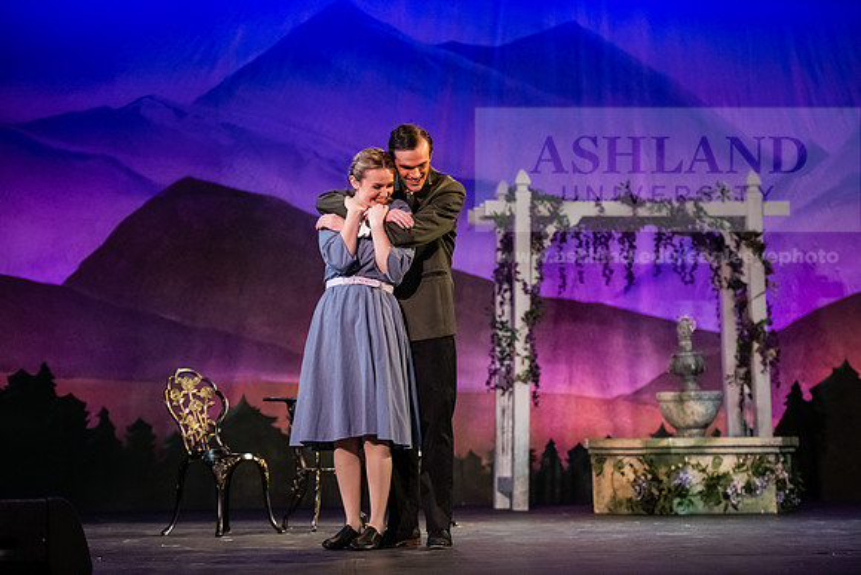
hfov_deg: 20.0
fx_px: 2440
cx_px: 430
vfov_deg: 13.4
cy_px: 288
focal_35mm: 102
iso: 5000
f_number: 3.2
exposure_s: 1/400
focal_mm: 102
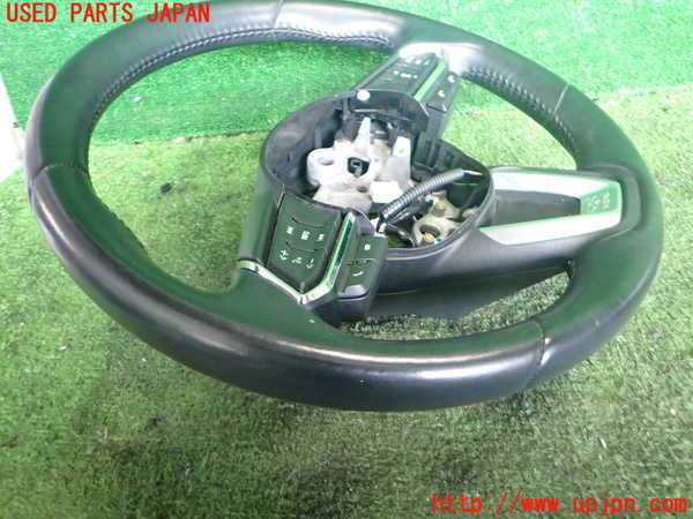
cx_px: 346
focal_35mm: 25
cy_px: 260
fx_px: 500
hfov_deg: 69.4
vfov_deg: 54.9
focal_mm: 4.5
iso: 400
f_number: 2
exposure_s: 1/30
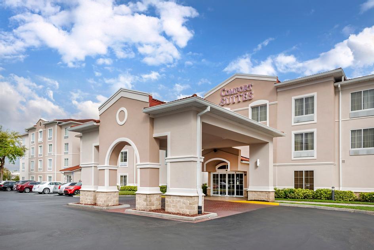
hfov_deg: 73.7
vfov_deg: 53.2
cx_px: 187
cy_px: 125
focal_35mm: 24
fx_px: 250
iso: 400
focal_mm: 24
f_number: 11
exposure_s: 1/400
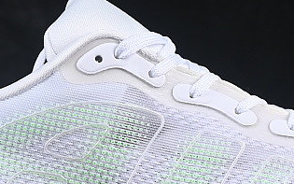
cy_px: 159
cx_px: 155
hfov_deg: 8.0
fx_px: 2100
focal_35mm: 262
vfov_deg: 5.0
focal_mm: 50
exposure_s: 1/80
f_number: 8
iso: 160
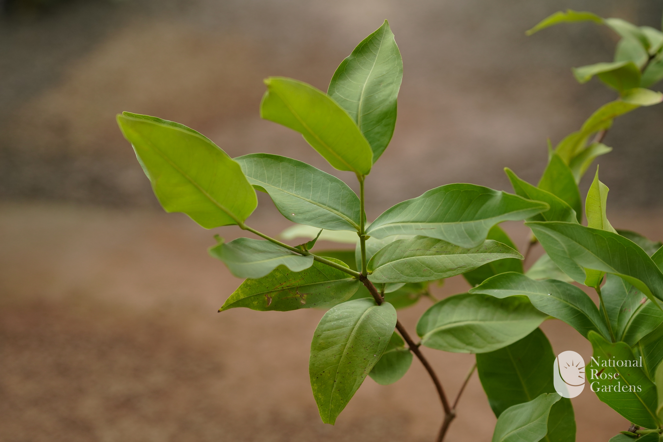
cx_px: 332
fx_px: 2339
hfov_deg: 16.1
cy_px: 221
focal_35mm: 127
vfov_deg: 10.8
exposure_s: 1/1000
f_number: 2
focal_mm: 85
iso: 640
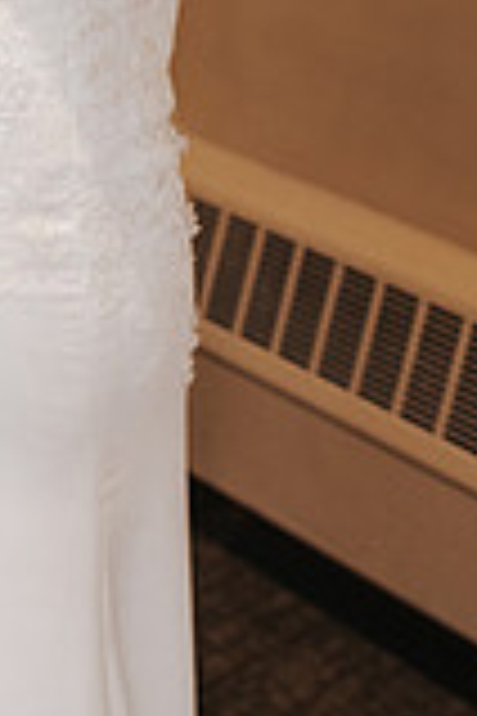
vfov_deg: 20.0
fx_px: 1967
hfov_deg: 13.4
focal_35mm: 99
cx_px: -126
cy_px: 0
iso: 1000
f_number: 3.2
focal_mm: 35
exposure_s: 1/125
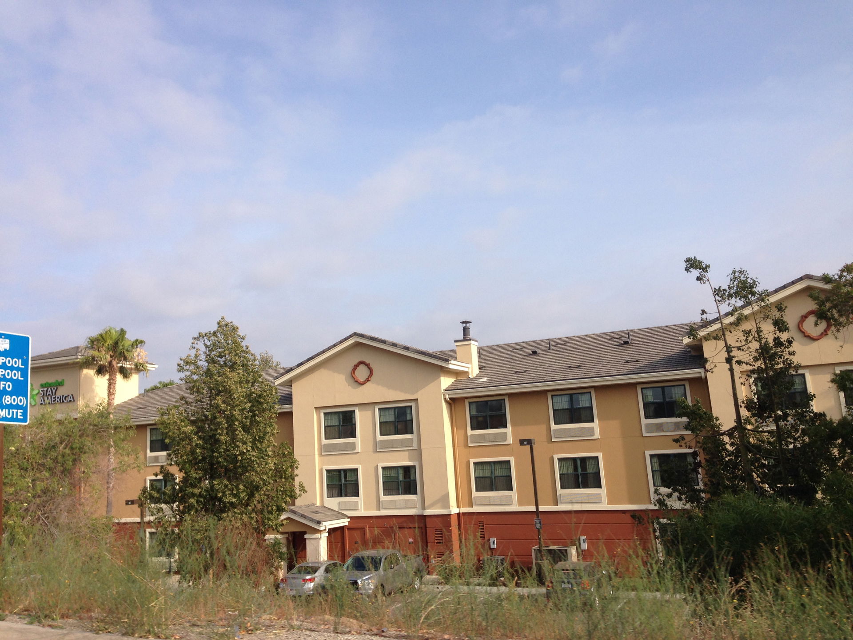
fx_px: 813
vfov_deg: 42.9
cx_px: 426
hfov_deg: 55.4
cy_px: 320
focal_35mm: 33
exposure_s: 1/1153
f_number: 2.4
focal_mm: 4.12
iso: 50
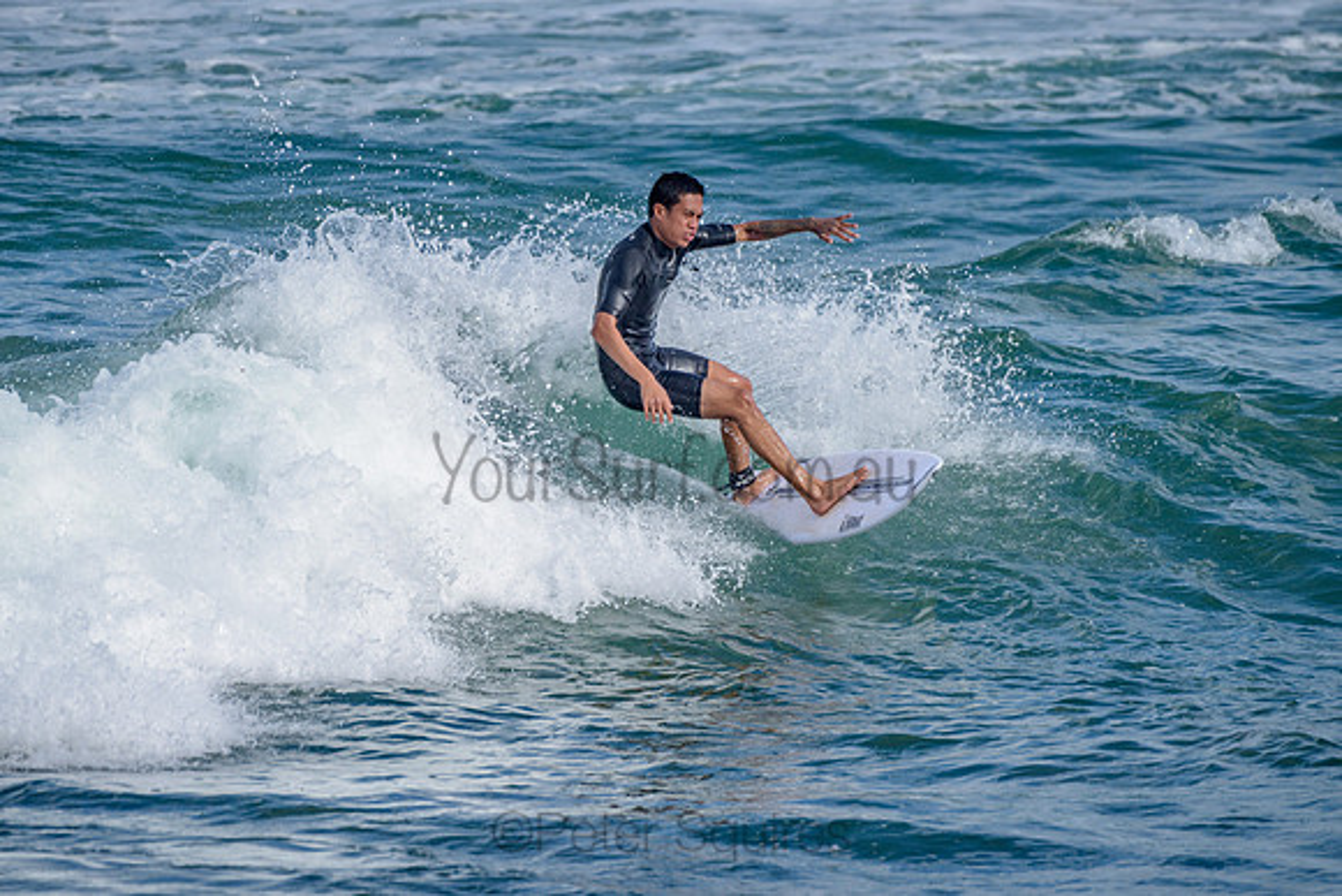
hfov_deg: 3.4
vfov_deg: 2.2
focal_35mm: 612
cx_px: 671
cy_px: 448
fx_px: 22820
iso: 250
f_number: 5.6
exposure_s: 1/2000
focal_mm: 500
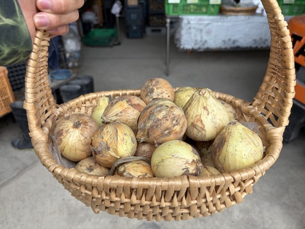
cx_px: 152
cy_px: 114
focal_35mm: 26
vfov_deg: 53.1
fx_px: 229
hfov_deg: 67.3
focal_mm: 5.96
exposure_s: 1/194
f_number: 1.6
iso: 40
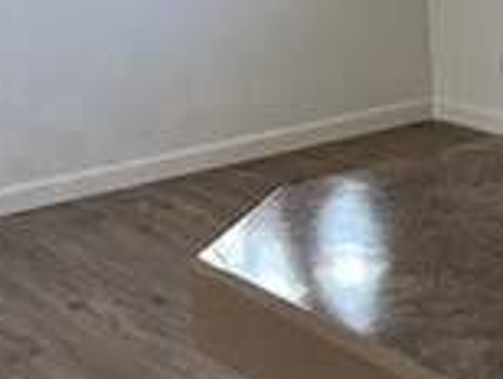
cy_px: -105
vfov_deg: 13.3
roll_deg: +3.1
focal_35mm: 108
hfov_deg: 16.7
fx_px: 1572
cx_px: 735
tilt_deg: -4.6
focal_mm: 5.96
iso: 125
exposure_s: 1/167
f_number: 1.6
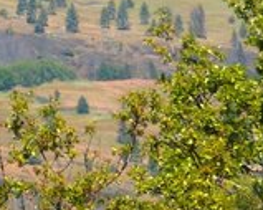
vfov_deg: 1.5
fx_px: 8199
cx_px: -306
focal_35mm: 1054
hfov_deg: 1.8
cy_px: -143
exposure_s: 1/400
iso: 80
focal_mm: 34
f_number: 5.6
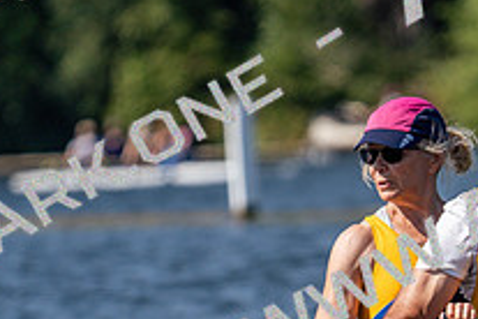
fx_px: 13688
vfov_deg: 1.3
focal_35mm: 1031
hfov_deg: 2.0
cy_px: 364
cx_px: 524
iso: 250
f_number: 6.3
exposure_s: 1/2000
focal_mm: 368
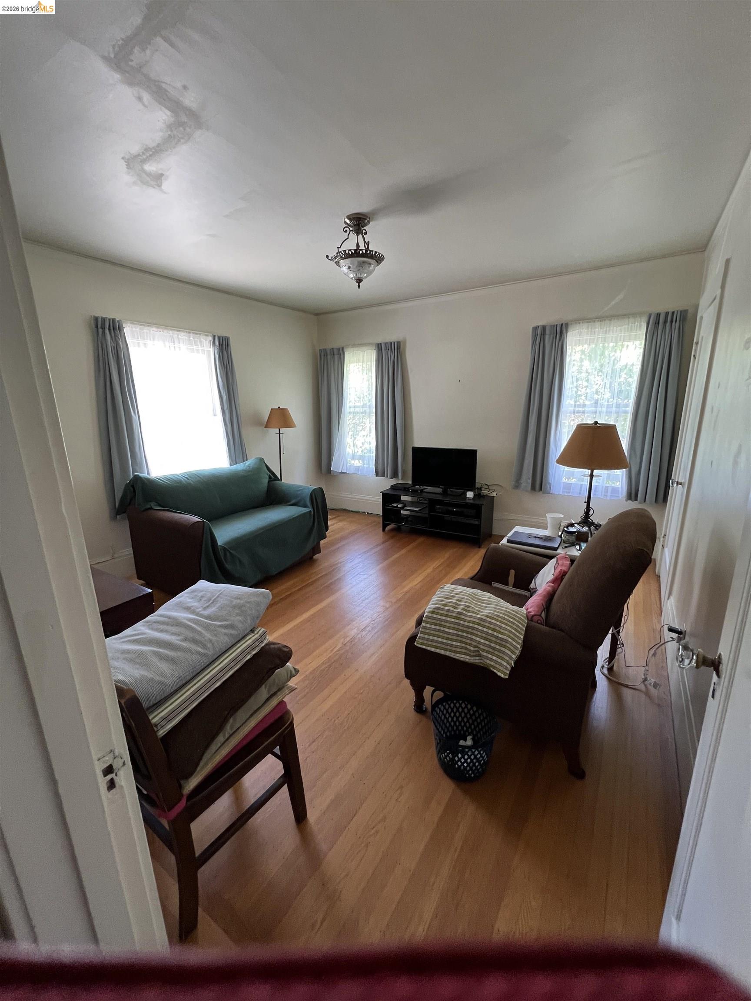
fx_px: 376
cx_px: 376
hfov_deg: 89.9
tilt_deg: -12.5
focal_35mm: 13
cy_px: 500
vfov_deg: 106.2
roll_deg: +2.1
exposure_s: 1/74
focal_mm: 1.57
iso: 250
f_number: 1.8
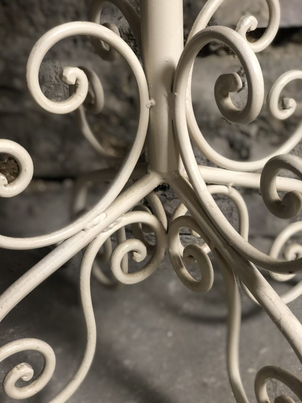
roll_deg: +4.3
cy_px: 202
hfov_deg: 28.0
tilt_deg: -27.5
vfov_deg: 36.8
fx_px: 605
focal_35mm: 52
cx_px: 151
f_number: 2.4
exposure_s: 1/25
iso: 160
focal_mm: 6
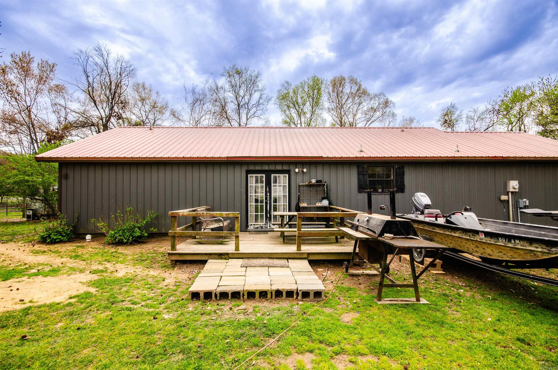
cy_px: 185
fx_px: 232
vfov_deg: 77.1
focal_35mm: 15
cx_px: 279
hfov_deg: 100.5
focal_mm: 10
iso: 200
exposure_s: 1/320
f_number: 9
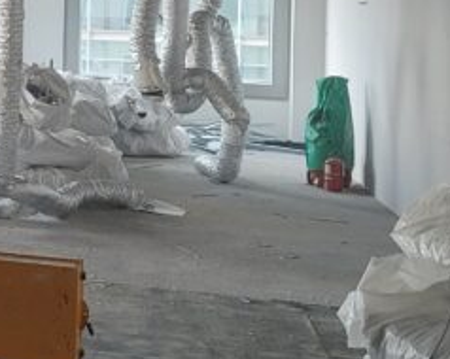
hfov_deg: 15.2
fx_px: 1397
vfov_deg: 14.4
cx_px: -416
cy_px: -13
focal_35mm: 105
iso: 200
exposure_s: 1/60
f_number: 1.8
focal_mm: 7
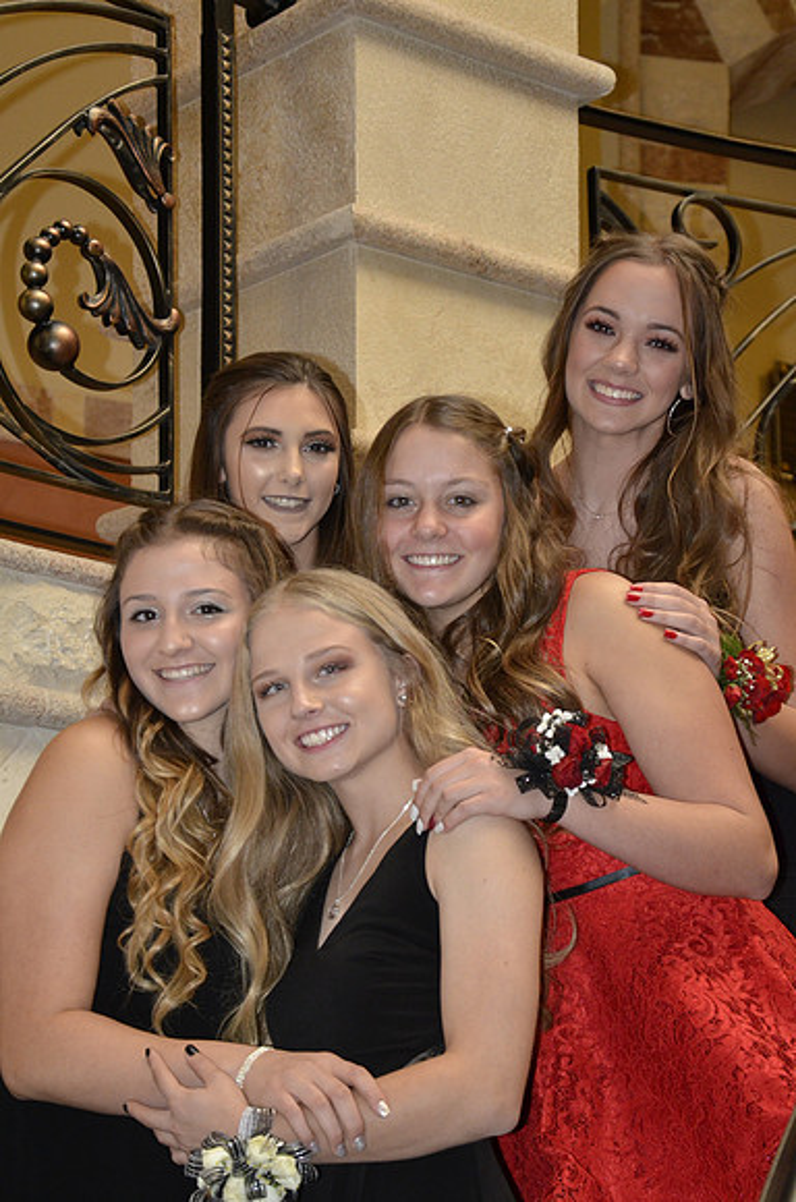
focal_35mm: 82
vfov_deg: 24.7
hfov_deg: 16.5
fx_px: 2749
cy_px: 601
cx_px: 398
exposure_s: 1/60
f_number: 4.5
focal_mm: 55
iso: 1600
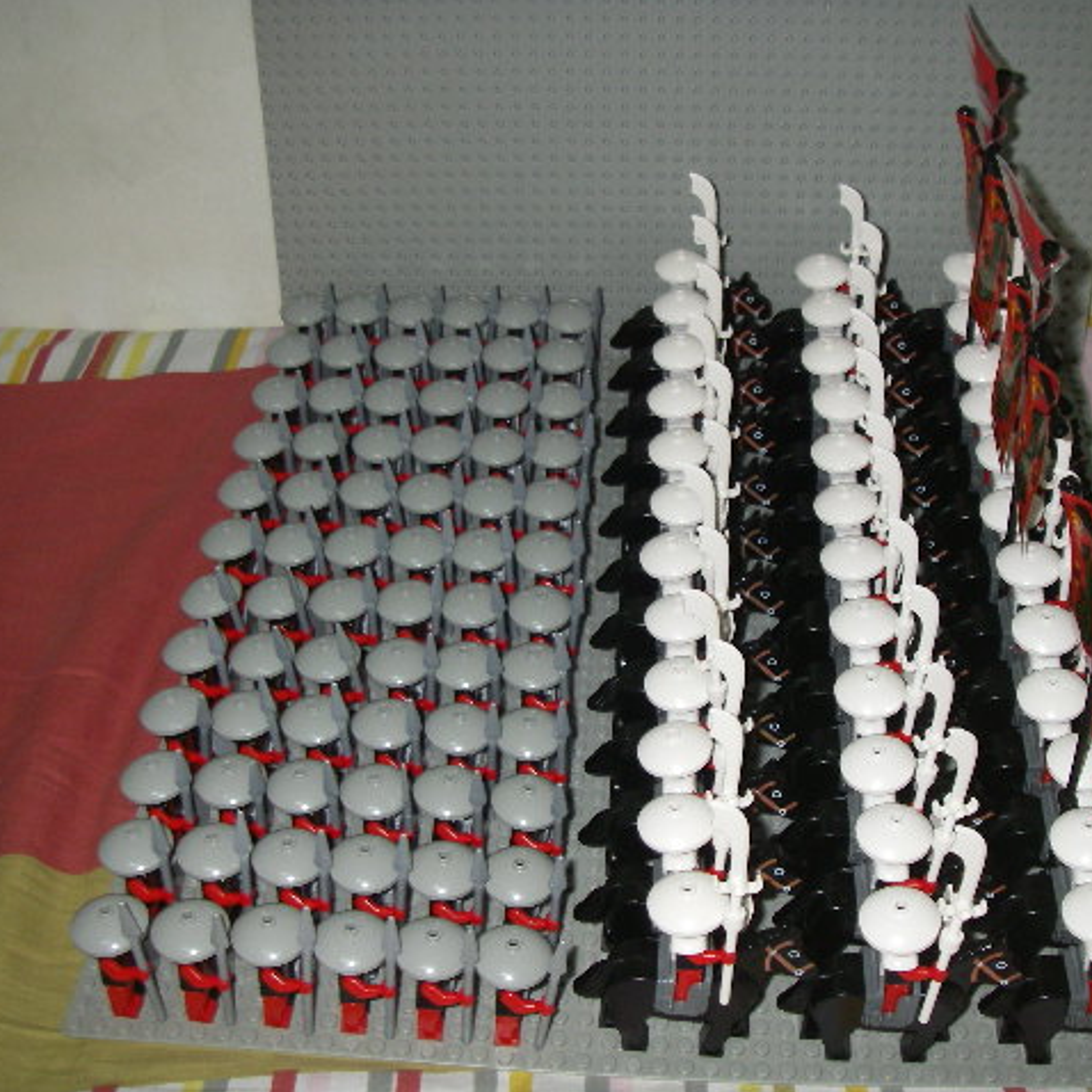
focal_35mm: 45
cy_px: 546
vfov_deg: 37.6
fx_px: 1606
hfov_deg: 37.3
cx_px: 679
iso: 160
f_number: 3.3
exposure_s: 1/40
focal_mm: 6.3
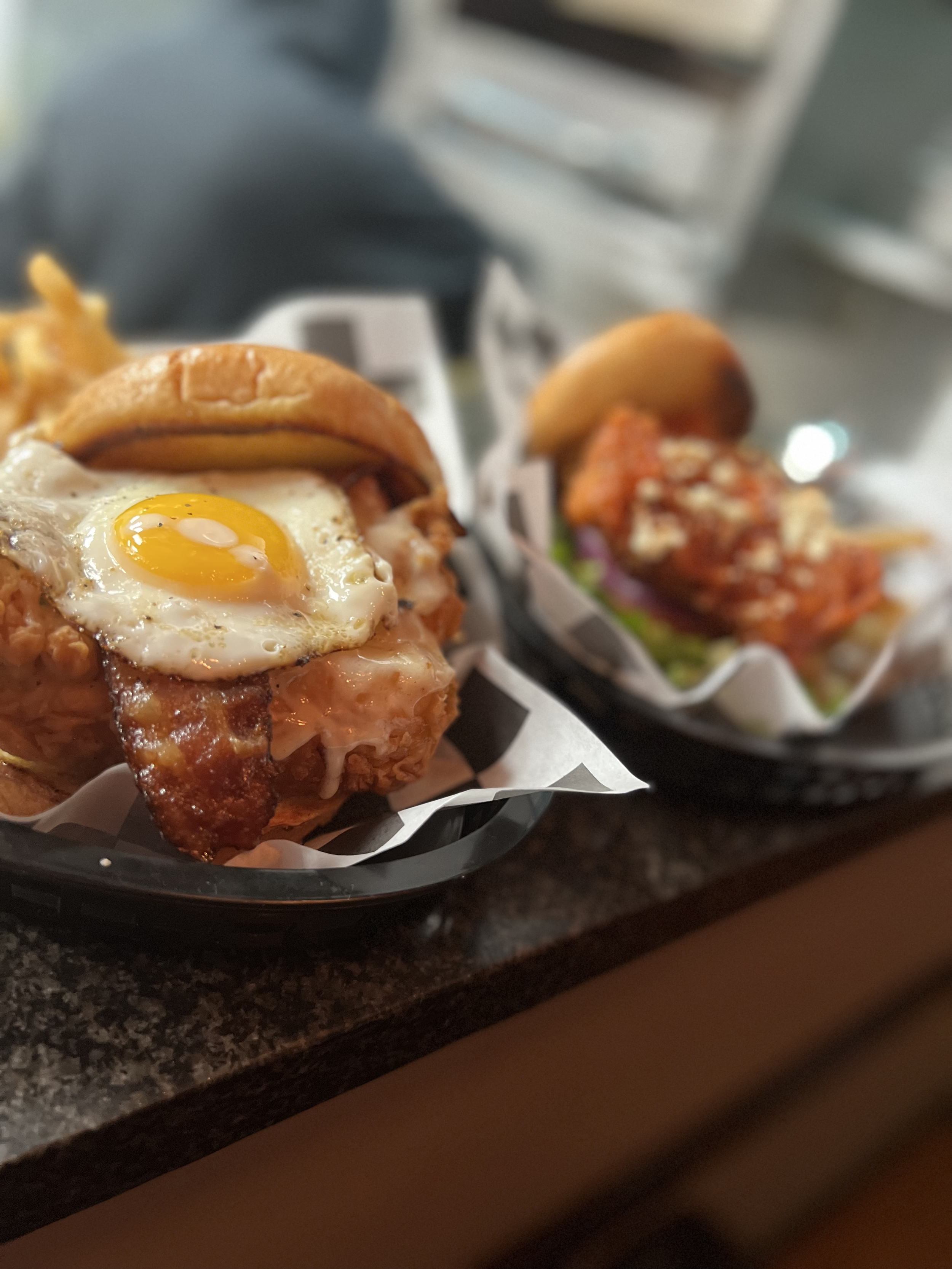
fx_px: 953
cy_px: 634
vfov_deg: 67.3
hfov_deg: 53.1
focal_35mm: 26
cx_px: 476
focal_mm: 5.7
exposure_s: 1/60
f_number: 1.5
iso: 500
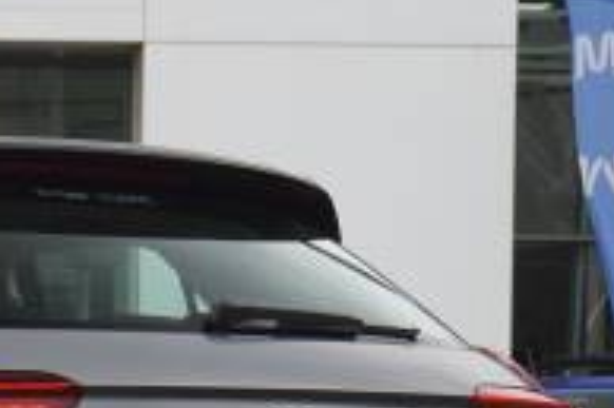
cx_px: -190
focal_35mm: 208
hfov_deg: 9.7
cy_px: 512
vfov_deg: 6.5
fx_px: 3544
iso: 100
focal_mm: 42
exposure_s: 1/100
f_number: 6.3
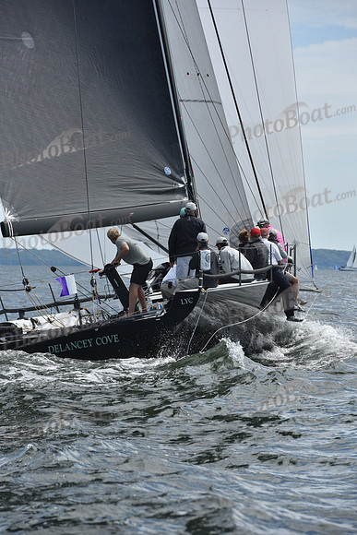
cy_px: 268
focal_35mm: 200
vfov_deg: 10.3
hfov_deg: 6.9
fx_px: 2973
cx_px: 178
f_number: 9
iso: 320
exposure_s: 1/1000
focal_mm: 200
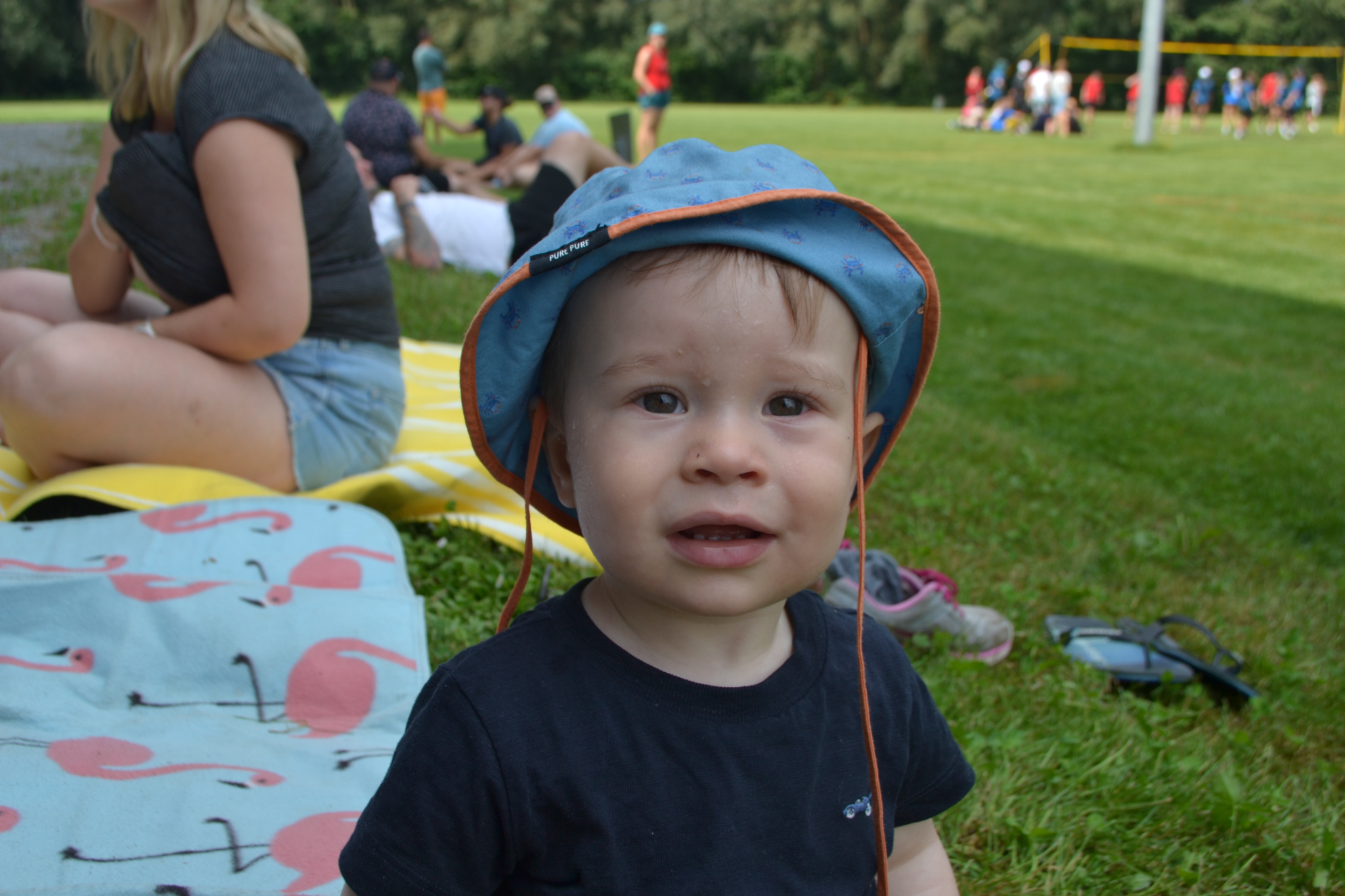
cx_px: 672
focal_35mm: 36
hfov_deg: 53.1
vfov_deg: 36.9
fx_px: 1345
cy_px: 448
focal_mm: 24
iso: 100
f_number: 6.3
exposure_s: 1/160
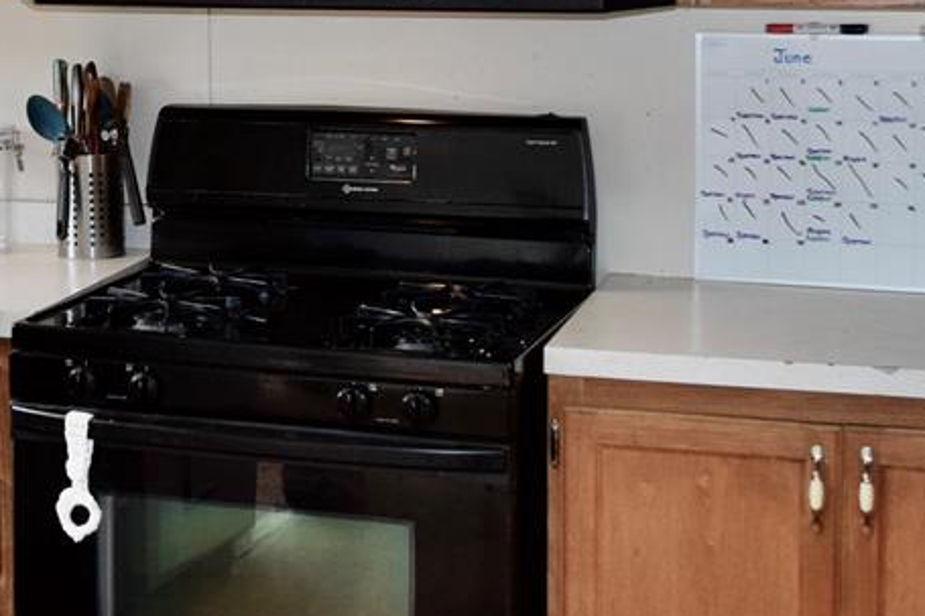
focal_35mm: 81
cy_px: 35
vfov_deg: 16.6
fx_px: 2080
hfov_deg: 24.4
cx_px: 94
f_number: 5
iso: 800
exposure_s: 1/100
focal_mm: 24
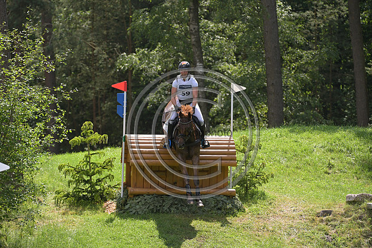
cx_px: 186
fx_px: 2584
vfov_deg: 5.5
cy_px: 124
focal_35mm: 250
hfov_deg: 8.2
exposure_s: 1/1250
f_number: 5.6
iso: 640
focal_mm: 250
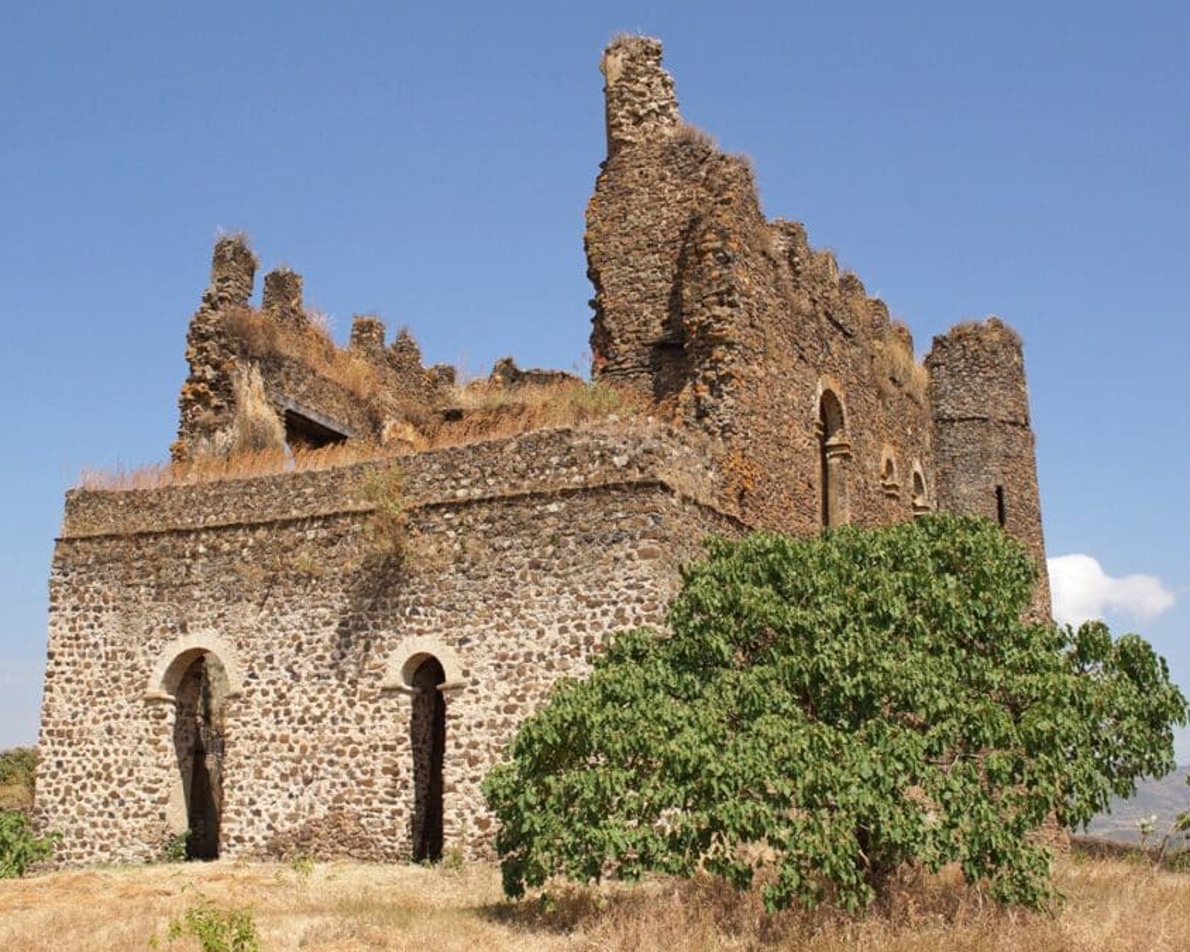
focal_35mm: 41
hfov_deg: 44.8
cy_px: 477
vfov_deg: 36.5
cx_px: 611
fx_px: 1444
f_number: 11
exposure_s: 1/400
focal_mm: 24
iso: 200
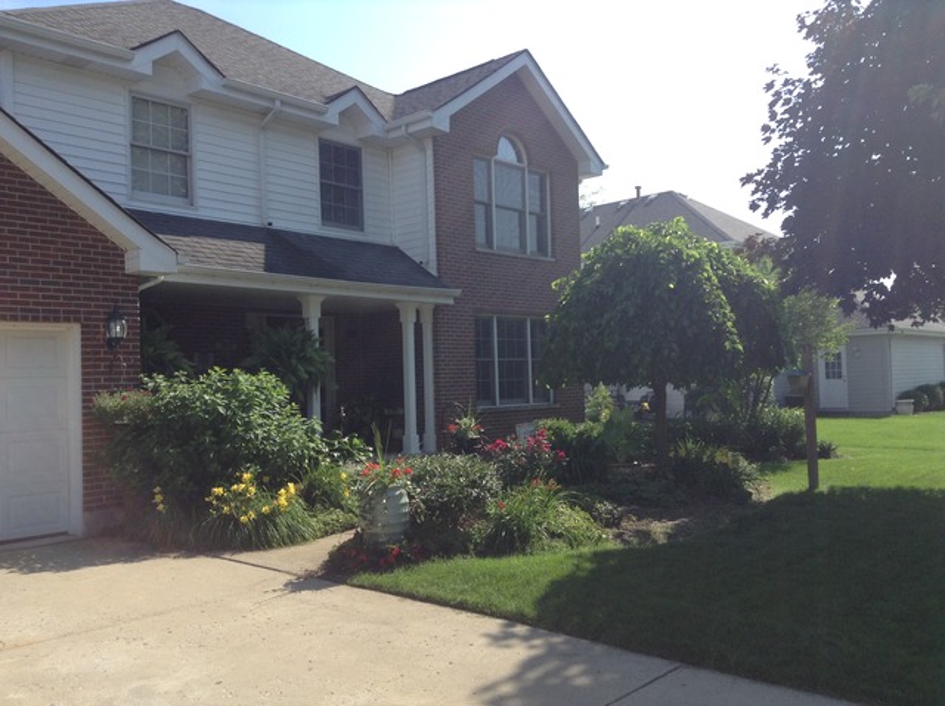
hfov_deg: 55.4
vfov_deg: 42.8
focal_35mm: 33
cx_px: 472
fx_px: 900
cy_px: 353
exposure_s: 1/762
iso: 25
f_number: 2.4
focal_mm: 3.3
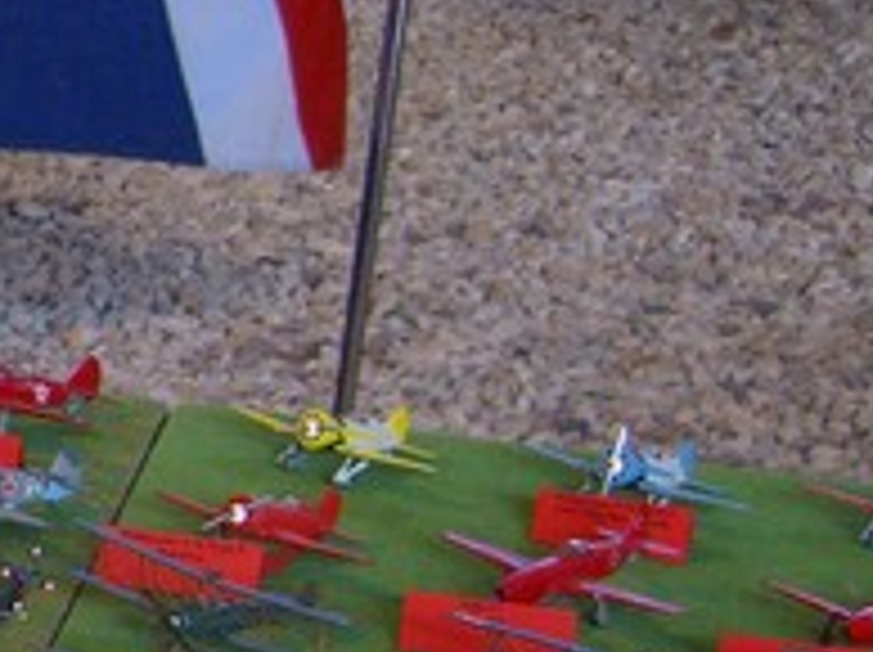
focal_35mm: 157
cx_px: -806
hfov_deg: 11.5
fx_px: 3955
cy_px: 441
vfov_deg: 9.4
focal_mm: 7.9
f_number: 2.8
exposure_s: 1/50
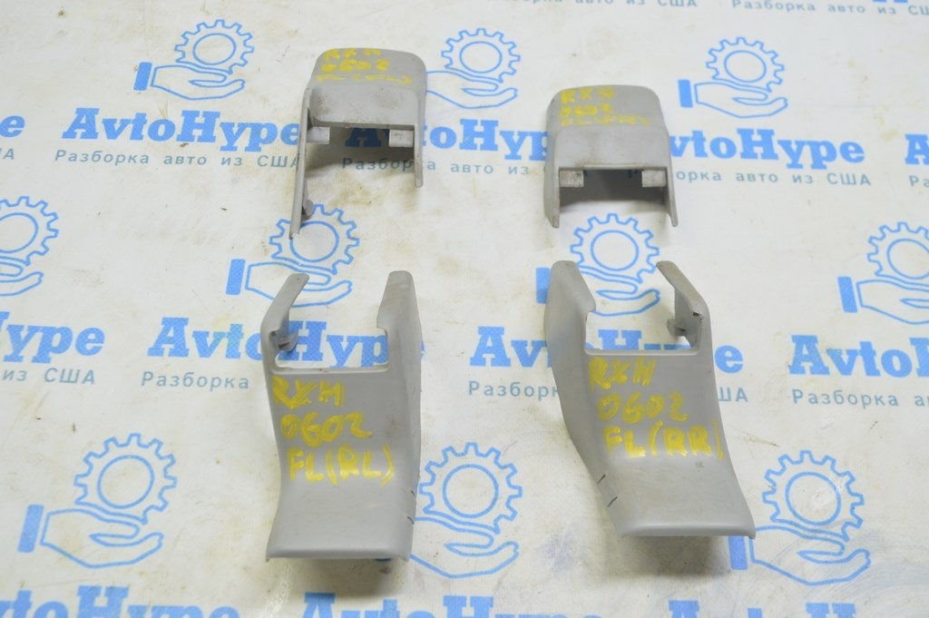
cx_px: 464
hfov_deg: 53.2
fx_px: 928
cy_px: 309
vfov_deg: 36.8
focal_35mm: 36
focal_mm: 24
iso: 400
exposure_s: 1/20
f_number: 5.6
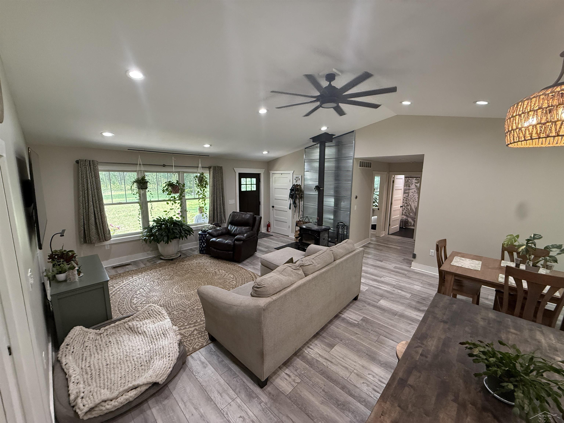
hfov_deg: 102.1
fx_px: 228
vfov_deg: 85.7
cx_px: 282
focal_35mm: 14
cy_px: 212
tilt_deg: -8.8
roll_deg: -1.0
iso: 400
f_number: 2.2
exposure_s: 1/120
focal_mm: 2.22
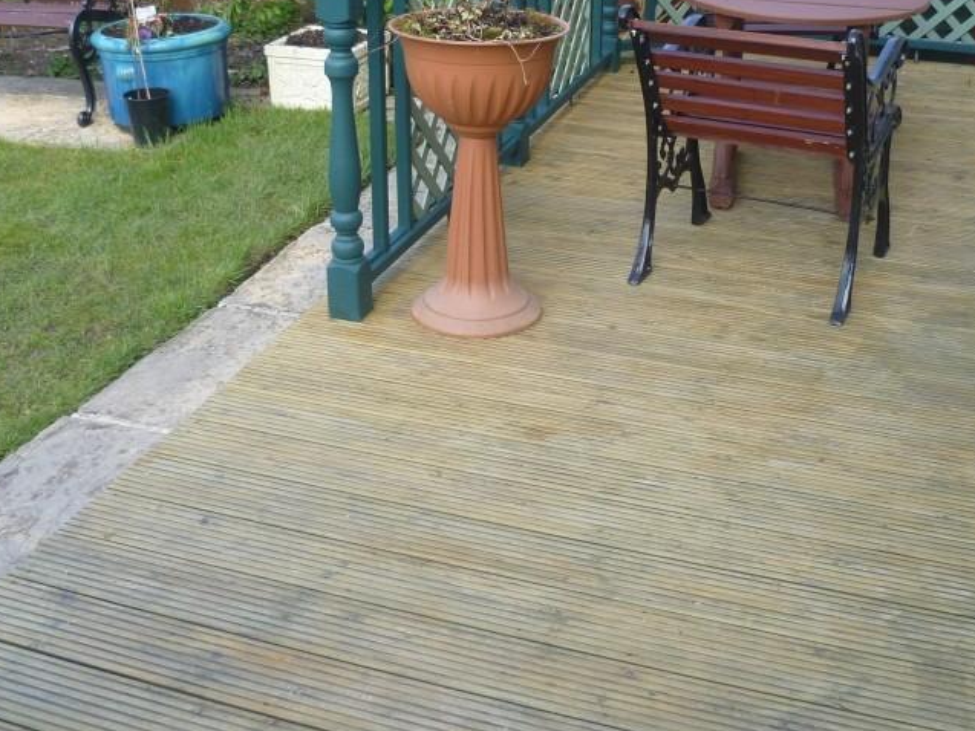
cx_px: 545
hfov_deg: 42.0
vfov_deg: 31.7
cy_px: 197
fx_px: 1268
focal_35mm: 45
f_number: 2.8
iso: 80
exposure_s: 1/160
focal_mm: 5
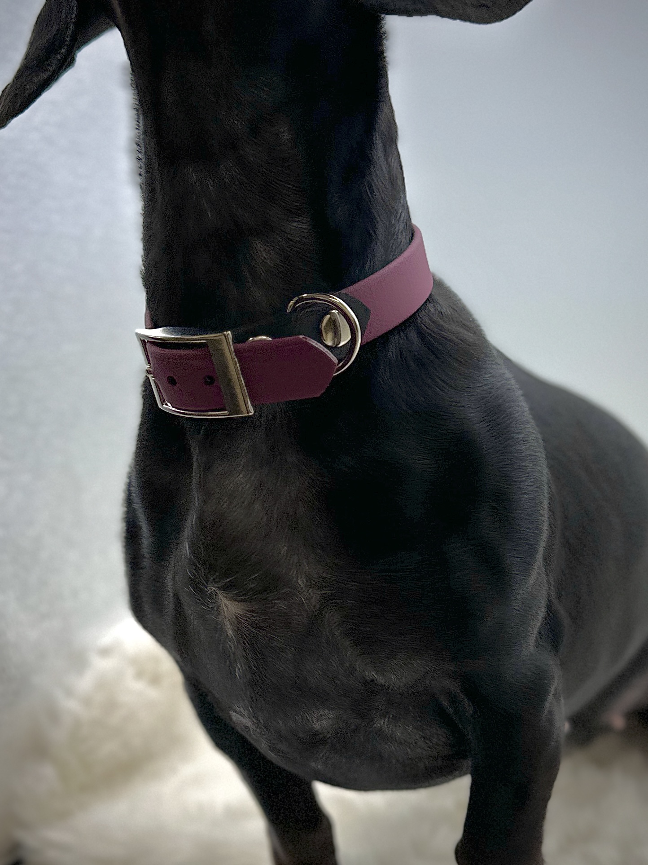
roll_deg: +2.4
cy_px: 432
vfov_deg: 71.6
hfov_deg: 56.8
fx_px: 599
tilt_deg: -4.4
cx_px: 324
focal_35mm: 24
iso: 80
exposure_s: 1/347
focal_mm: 6.86
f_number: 1.78
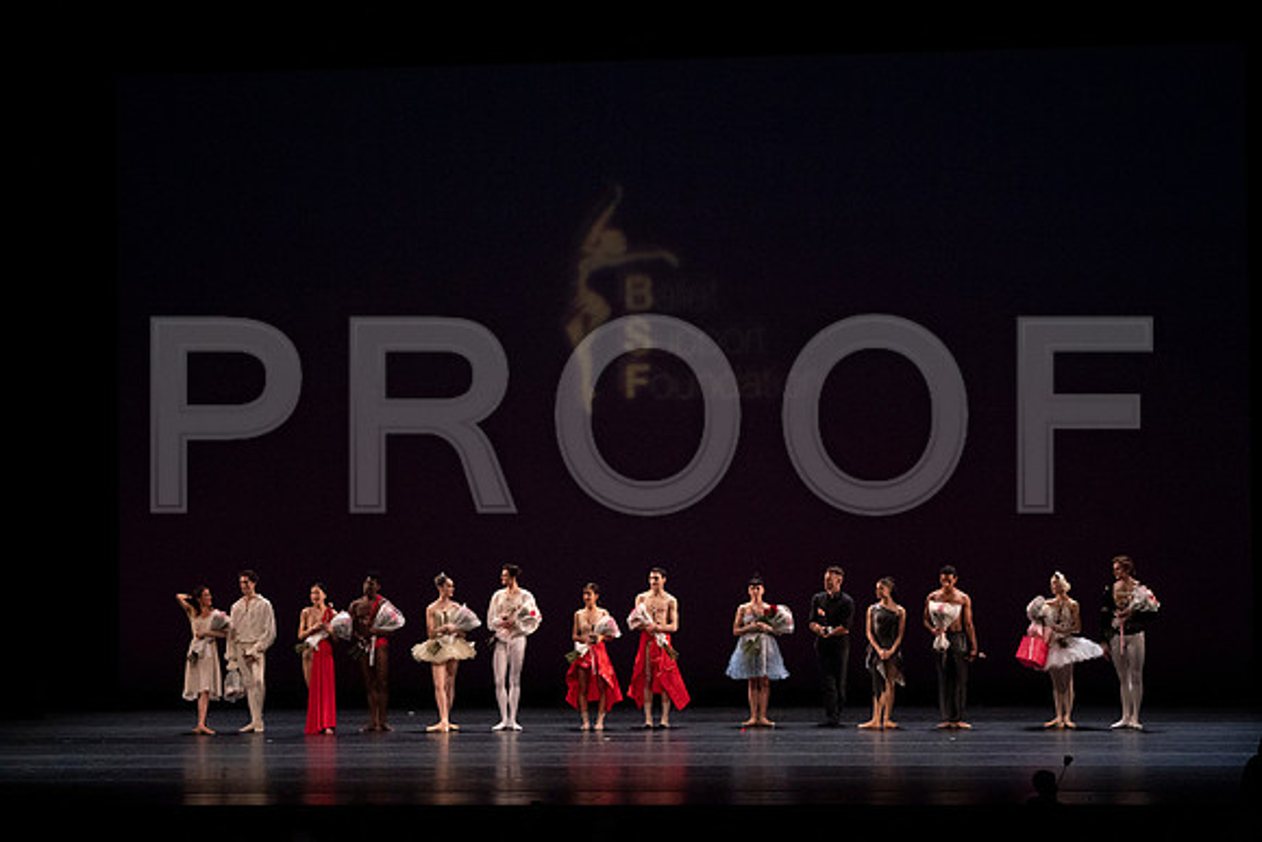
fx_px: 3506
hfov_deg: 20.4
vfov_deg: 13.7
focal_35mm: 100
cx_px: 631
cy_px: 421
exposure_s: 1/320
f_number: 13
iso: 12800
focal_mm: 100
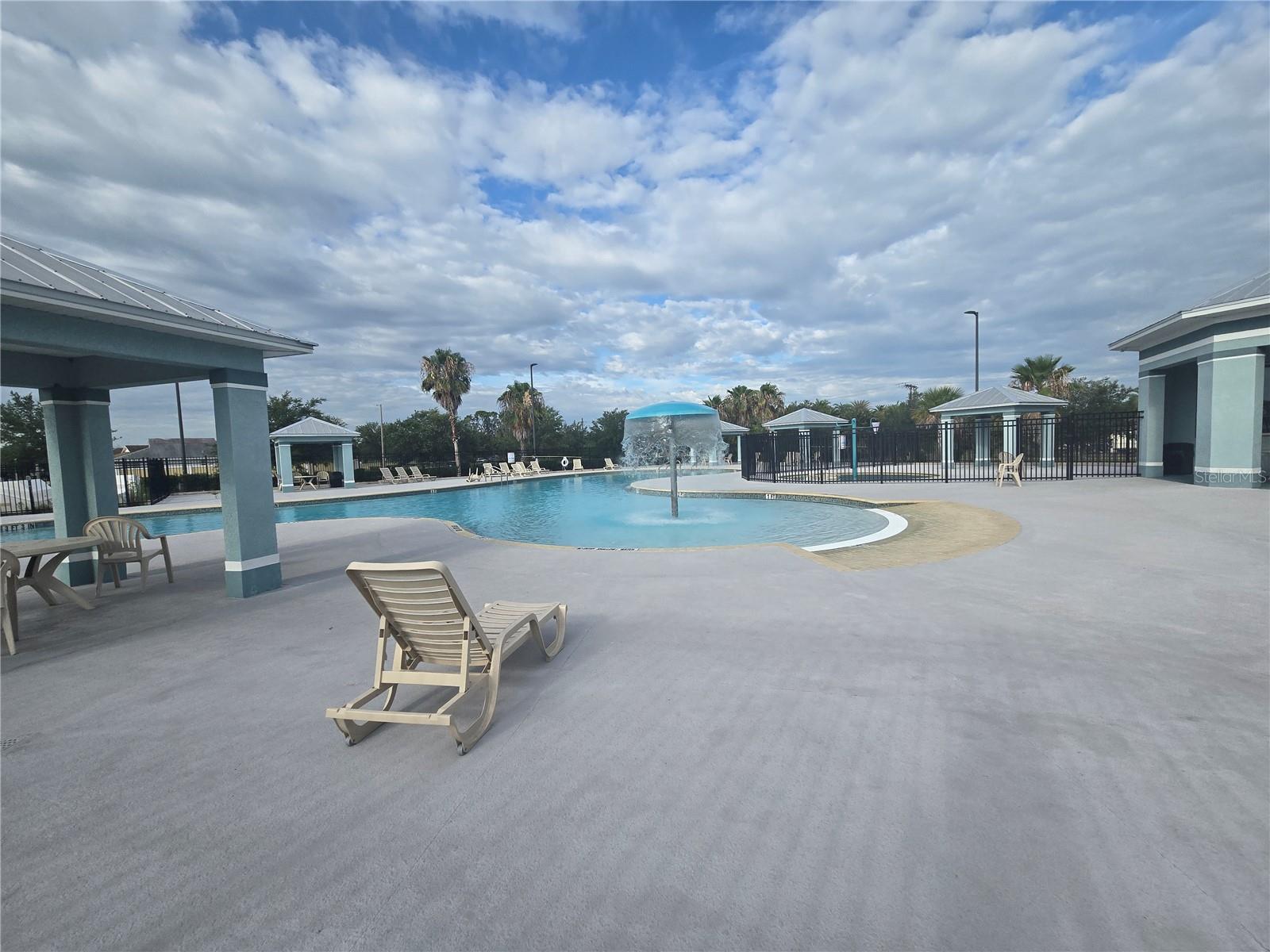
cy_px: 476
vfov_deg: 89.9
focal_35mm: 13
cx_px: 635
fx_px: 477
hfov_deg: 106.2
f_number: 2.2
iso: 50
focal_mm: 2.2
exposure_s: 1/2027
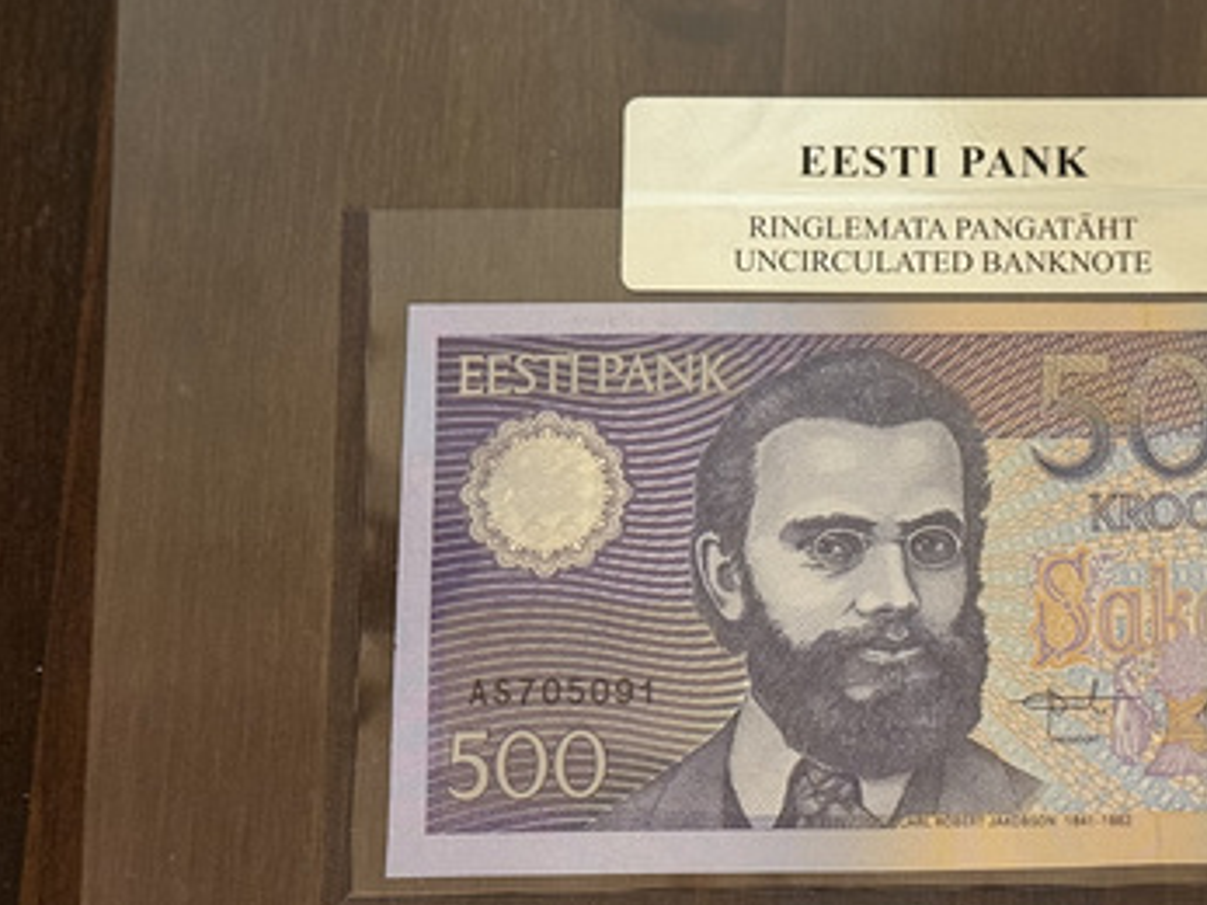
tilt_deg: -79.8
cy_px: 515
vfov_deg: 17.8
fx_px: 2893
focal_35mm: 83
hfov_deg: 23.3
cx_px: 946
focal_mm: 6.76
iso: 250
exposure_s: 1/33
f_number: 1.78
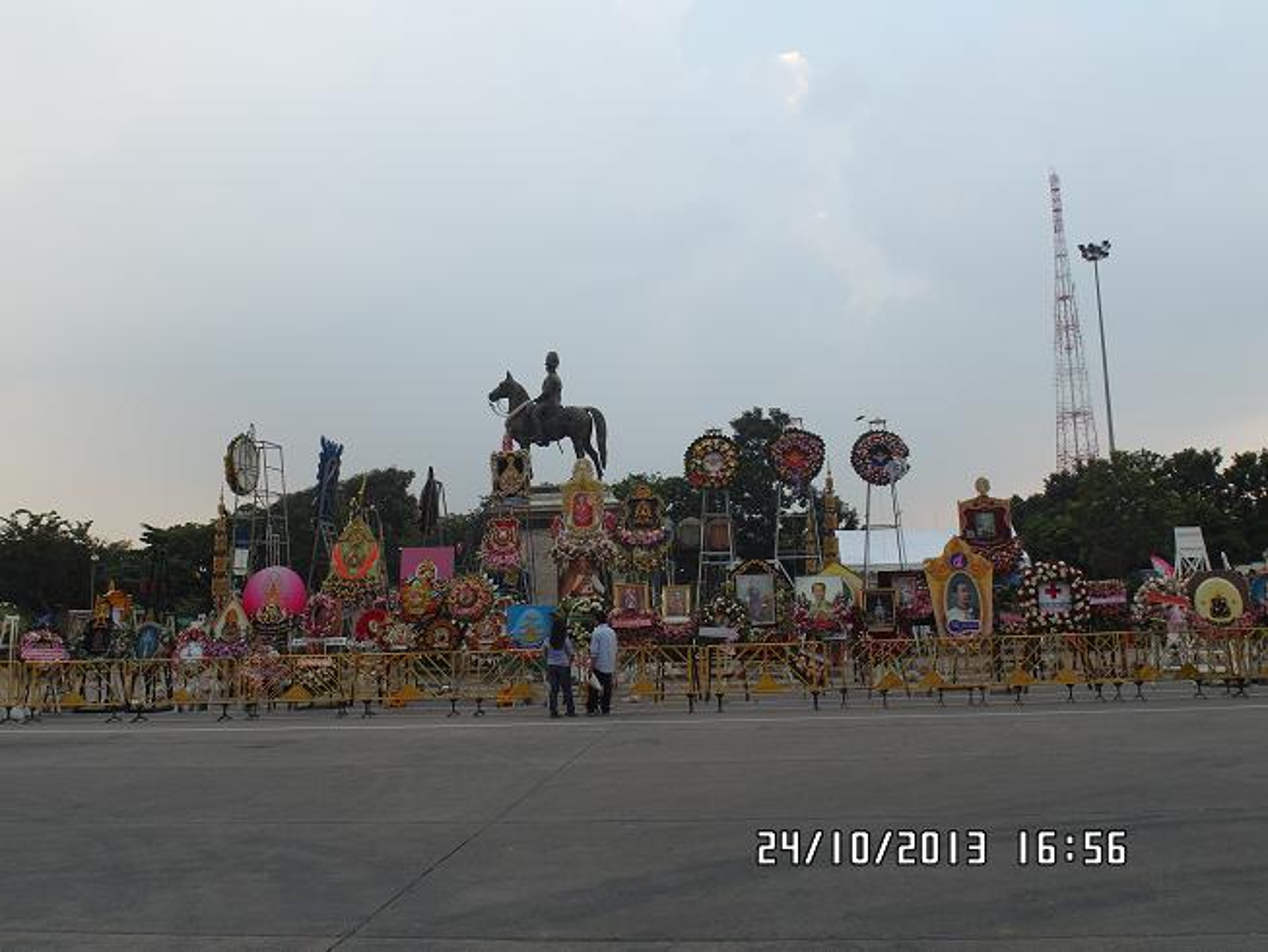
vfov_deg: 45.5
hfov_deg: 58.3
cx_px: 634
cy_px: 476
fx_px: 1136
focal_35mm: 31
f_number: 3.4
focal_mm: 6.7
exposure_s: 1/180
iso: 80
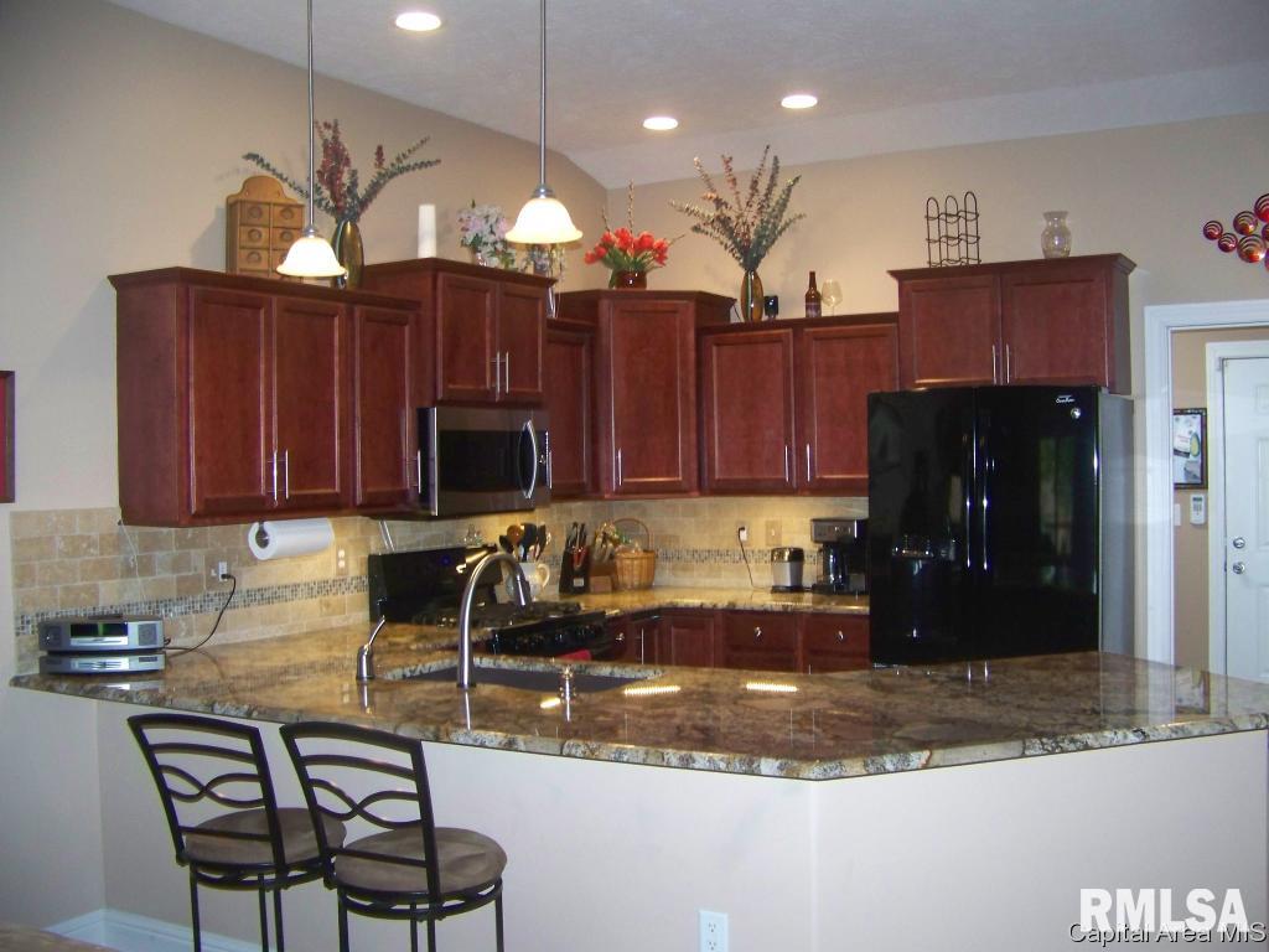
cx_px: 634
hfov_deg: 51.4
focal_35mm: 36
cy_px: 476
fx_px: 1320
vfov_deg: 39.7
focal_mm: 5.85
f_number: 2.8
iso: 200
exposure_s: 1/30
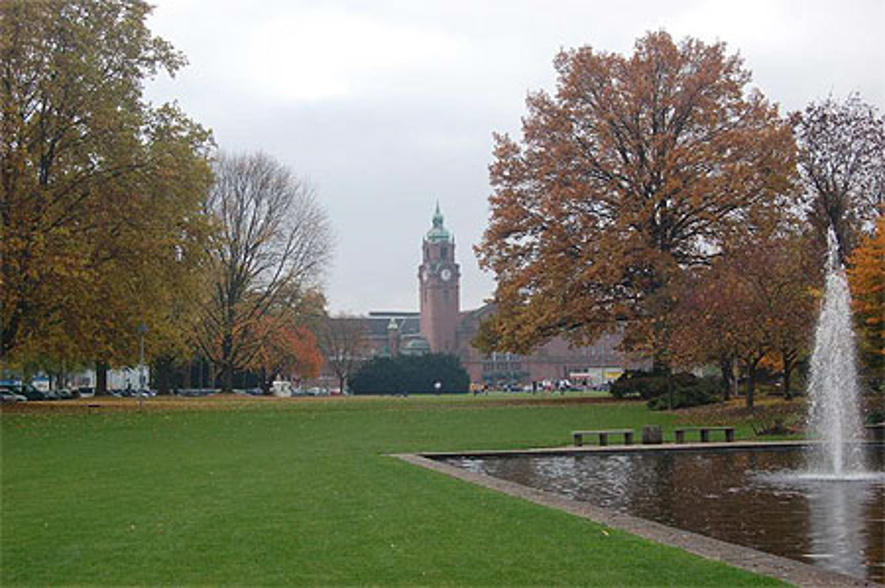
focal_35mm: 52
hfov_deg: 37.9
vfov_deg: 25.7
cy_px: 294
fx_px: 1289
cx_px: 442
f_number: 9
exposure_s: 1/320
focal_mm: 35
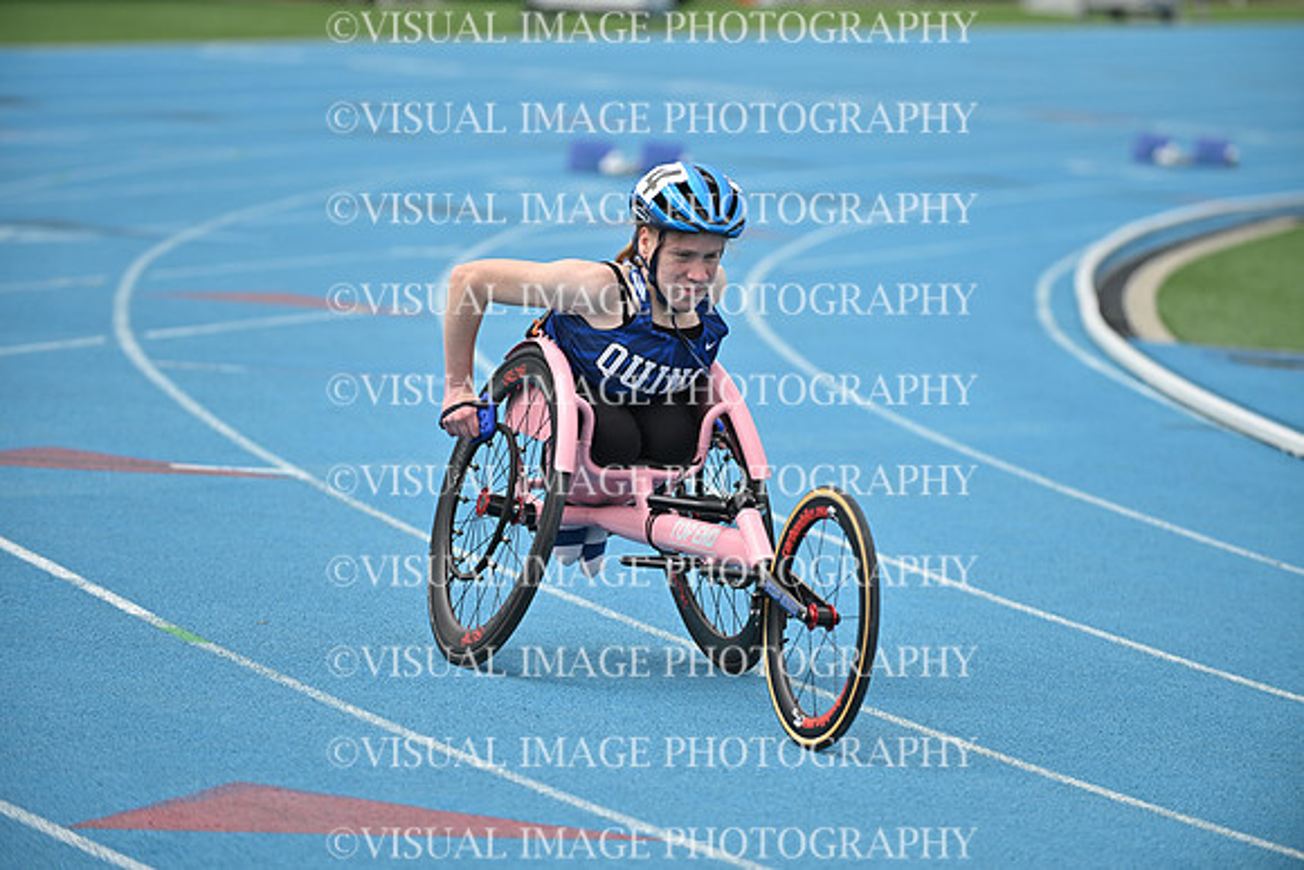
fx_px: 6884
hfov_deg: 10.8
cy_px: 435
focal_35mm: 190
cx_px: 652
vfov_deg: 7.2
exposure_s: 1/3200
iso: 250
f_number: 3.5
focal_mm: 190
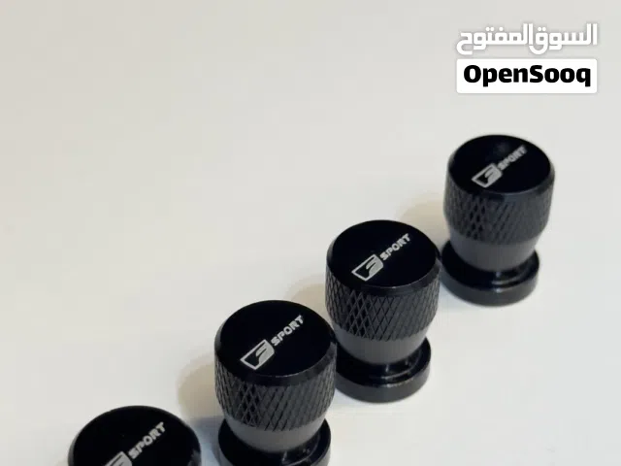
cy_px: 233
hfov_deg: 39.7
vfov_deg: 30.3
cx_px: 310
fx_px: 861
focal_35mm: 48
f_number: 1.78
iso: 200
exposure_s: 1/33
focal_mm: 6.76
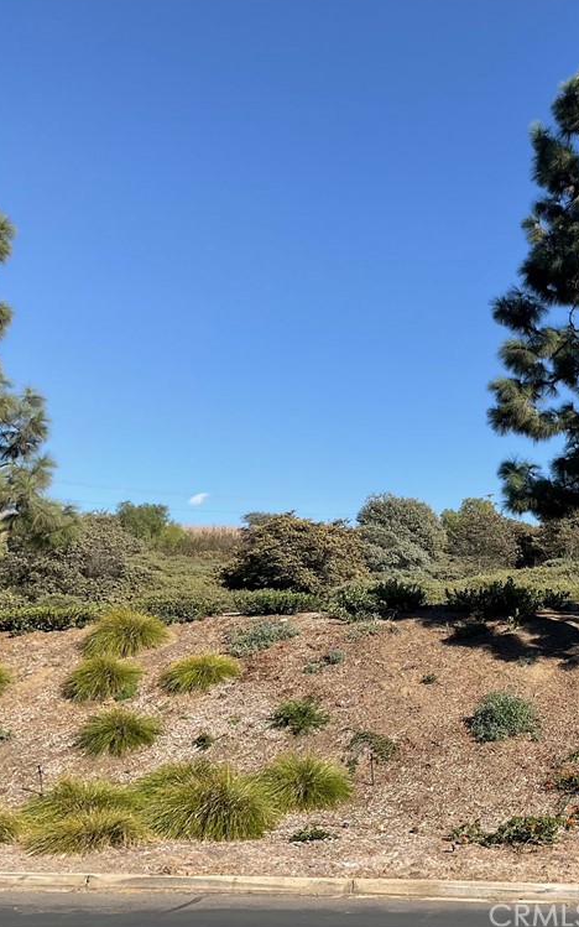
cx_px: 567
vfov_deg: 47.2
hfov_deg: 28.8
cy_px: 458
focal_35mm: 42
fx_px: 1061
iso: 16
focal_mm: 3
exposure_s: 1/1412
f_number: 1.8
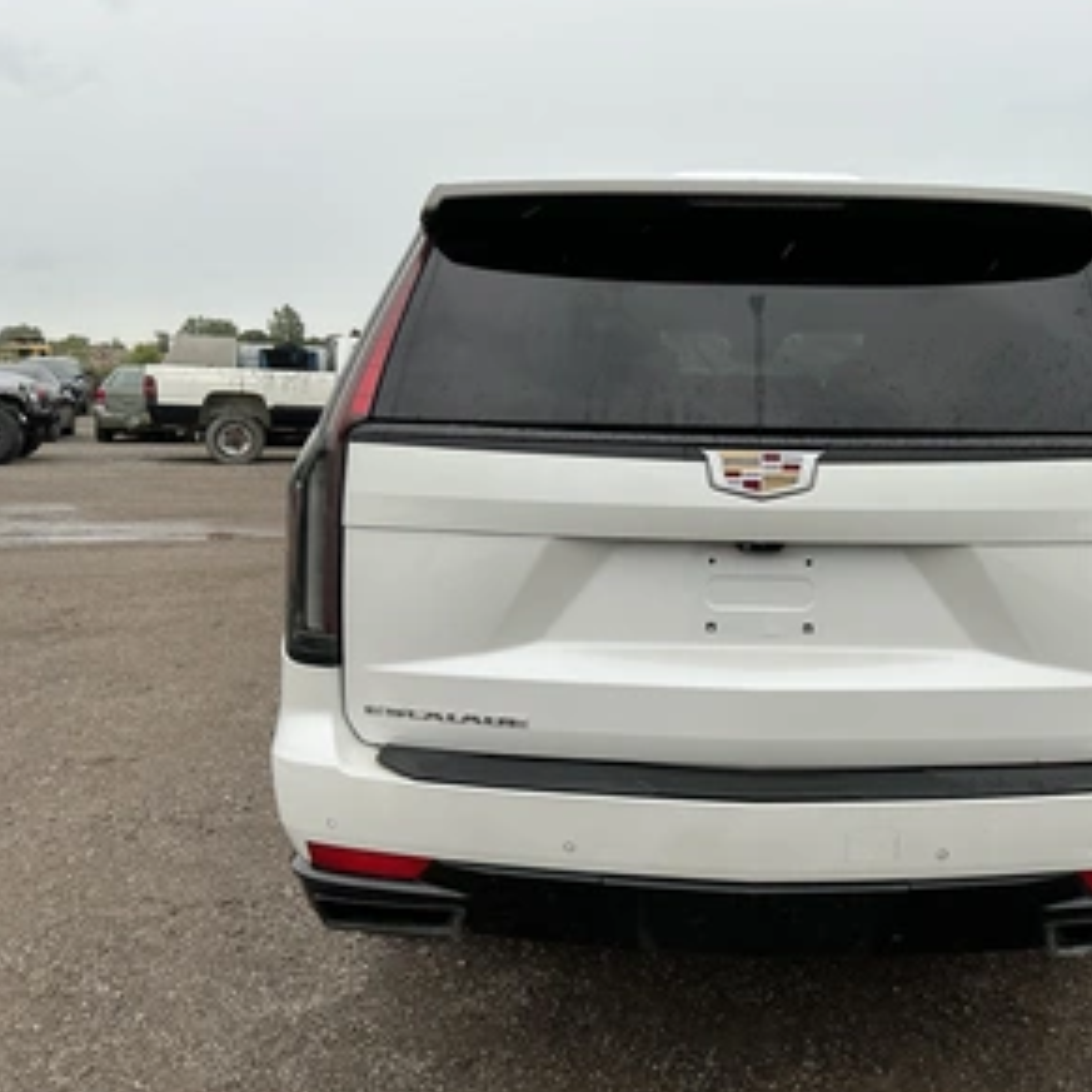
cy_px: 540
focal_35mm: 34
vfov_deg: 48.4
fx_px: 1213
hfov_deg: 47.5
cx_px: 743
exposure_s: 1/478
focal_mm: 3
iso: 25
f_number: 1.8
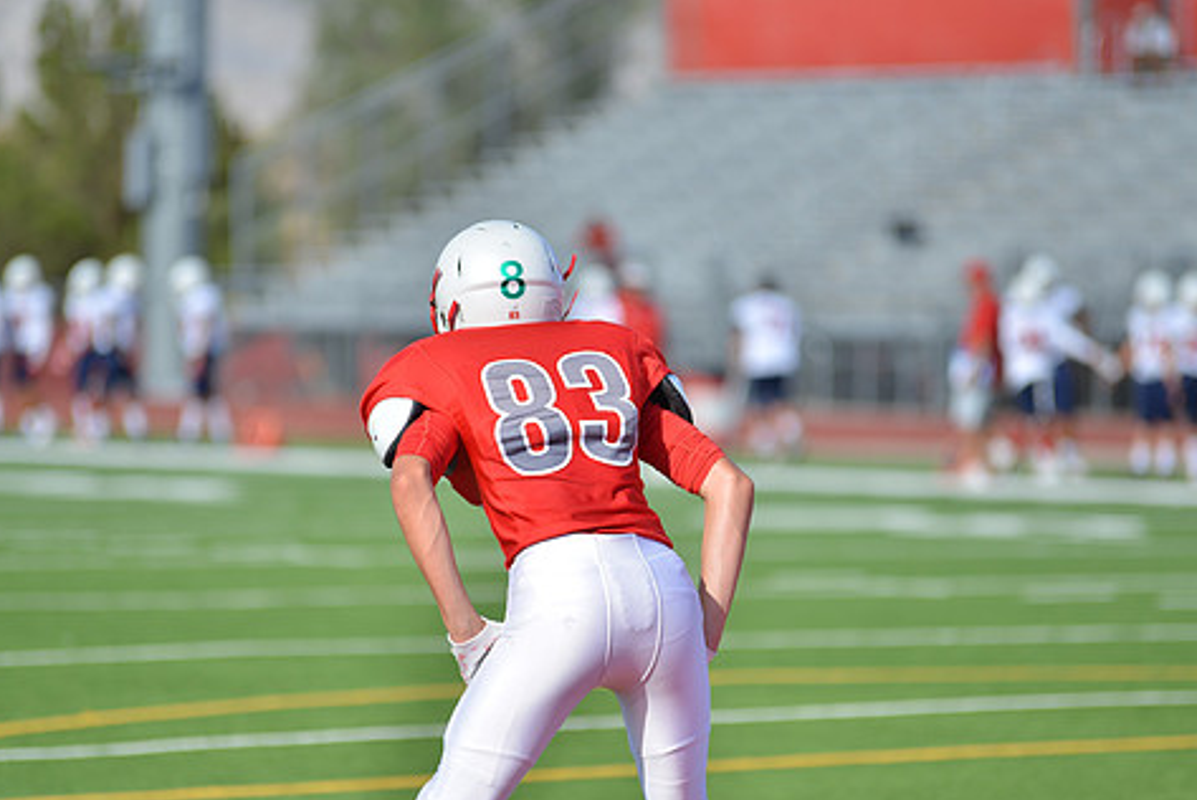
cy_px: 487
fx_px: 8151
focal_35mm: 245
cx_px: 577
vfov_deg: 5.6
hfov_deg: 8.4
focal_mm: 200
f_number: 2.8
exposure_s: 1/1600
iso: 100
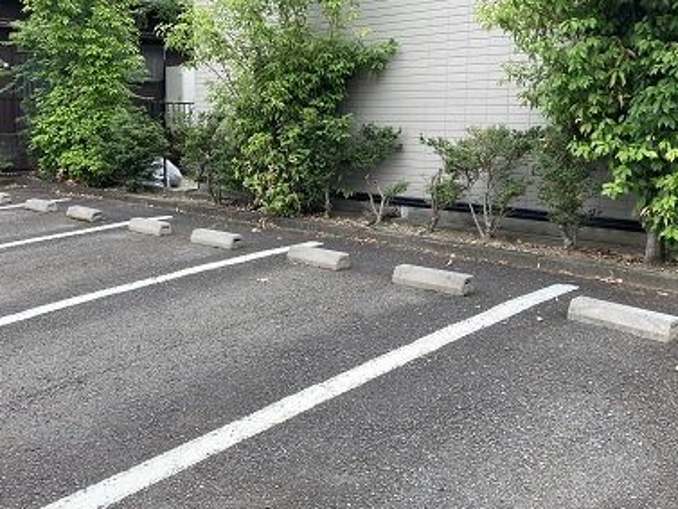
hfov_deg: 47.8
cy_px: 225
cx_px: 332
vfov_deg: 36.8
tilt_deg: -6.7
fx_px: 764
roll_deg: -1.4
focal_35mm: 39
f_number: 1.8
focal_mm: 3.99
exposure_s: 1/189
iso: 20
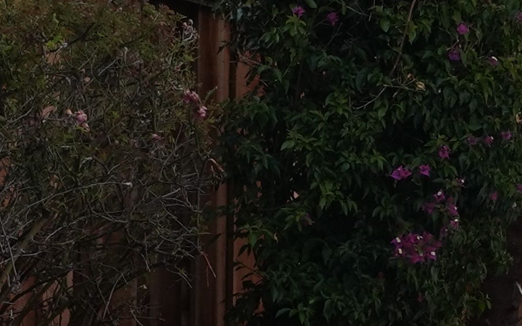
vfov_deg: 5.3
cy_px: 392
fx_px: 3513
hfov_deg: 8.5
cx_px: 386
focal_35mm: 247
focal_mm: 32
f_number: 14
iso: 400
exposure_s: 2.5
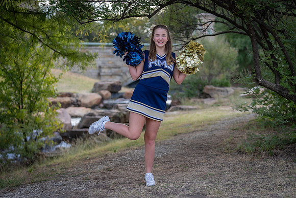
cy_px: 99
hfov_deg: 28.1
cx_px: 148
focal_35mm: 72
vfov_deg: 18.9
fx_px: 592
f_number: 2.8
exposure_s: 1/320
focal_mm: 70
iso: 160
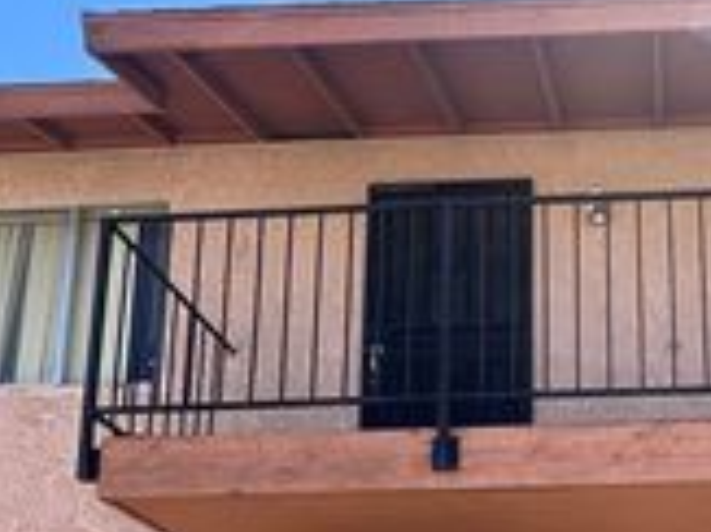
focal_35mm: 43
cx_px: 650
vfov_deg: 28.1
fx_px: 883
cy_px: 678
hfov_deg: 40.3
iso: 40
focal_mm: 2.22
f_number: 2.2
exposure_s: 1/581
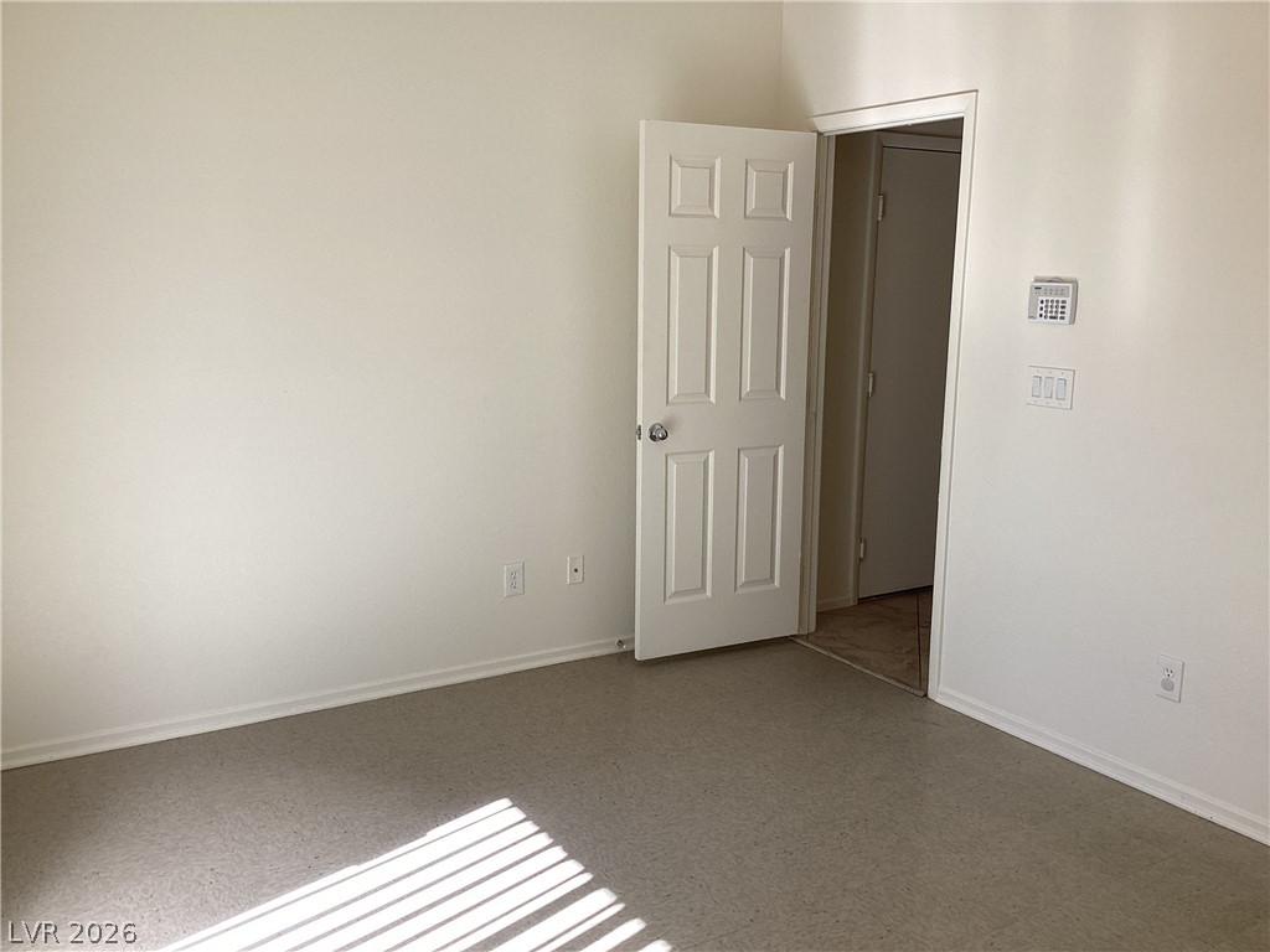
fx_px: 1137
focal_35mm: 31
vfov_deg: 45.4
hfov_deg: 58.4
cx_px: 635
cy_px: 476
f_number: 2.4
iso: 25
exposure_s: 1/100
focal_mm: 3.3
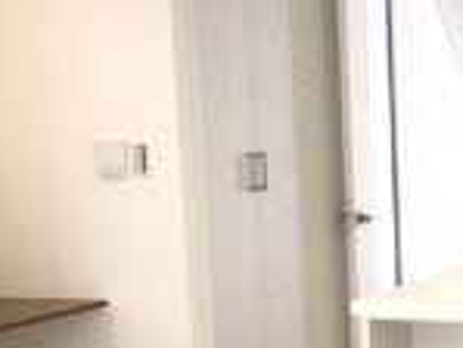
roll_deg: +2.1
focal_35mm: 120
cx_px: 441
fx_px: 1606
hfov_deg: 16.1
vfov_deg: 12.2
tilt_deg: -8.7
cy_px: 348
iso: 25
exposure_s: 1/40
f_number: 1.8
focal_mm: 3.99
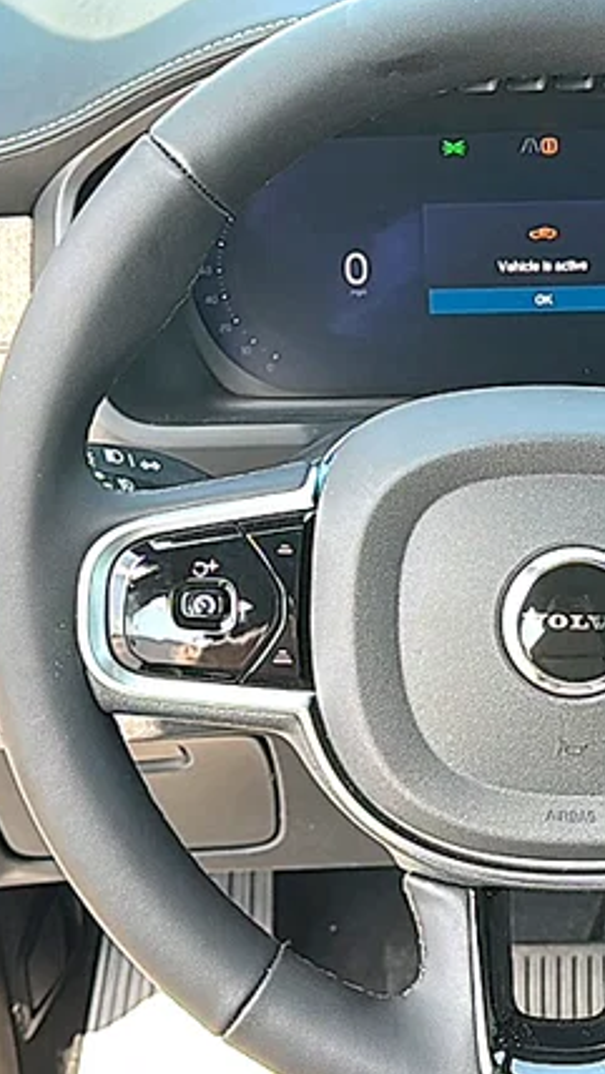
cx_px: 582
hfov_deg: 16.3
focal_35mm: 73
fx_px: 2080
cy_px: 571
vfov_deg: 29.0
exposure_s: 1/253
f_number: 1.78
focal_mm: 6.86
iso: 80
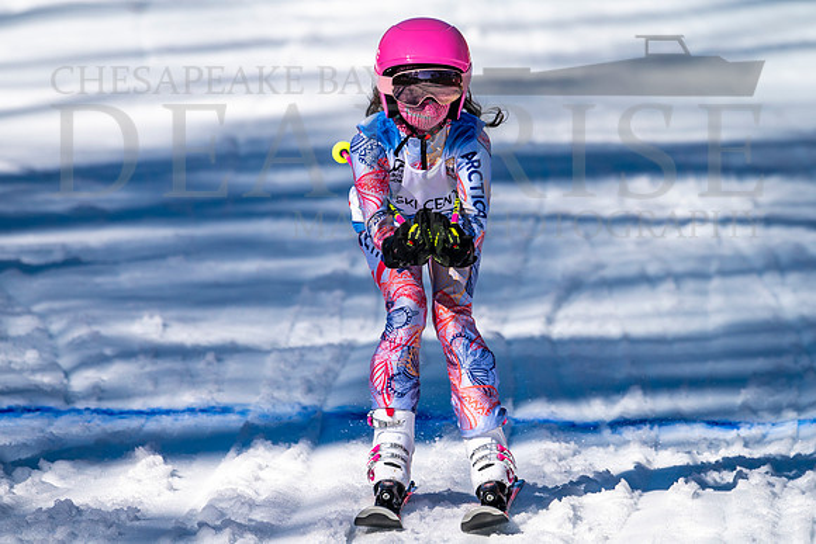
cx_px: 415
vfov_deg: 2.2
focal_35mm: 634
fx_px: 14373
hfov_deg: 3.3
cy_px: 278
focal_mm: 560
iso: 200
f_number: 8
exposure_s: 1/2000
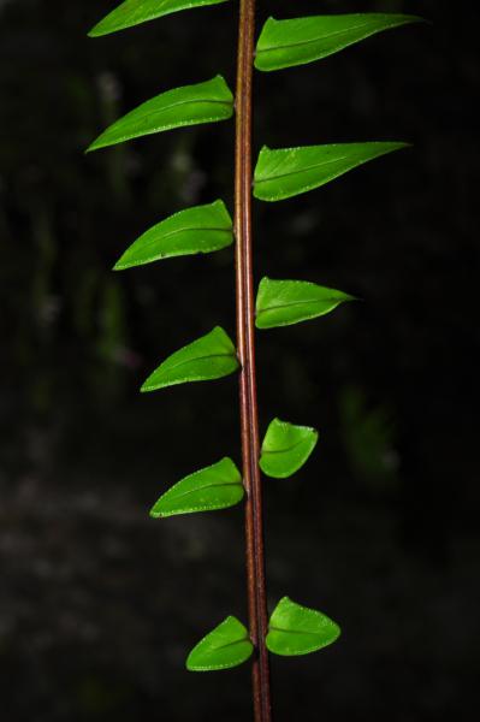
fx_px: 1803
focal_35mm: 90
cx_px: 240
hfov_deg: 15.2
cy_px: 361
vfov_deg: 22.6
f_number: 18
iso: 250
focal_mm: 60
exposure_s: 1/60
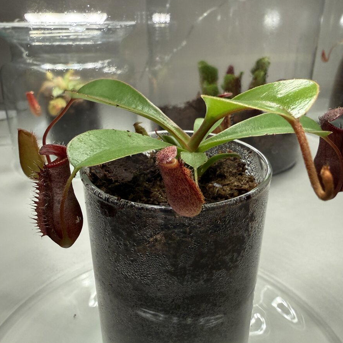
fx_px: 336
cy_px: 169
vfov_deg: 54.0
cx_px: 198
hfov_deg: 53.8
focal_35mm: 30
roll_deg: -0.2
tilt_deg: -21.8
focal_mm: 2.22
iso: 200
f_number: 2.2
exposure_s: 1/99
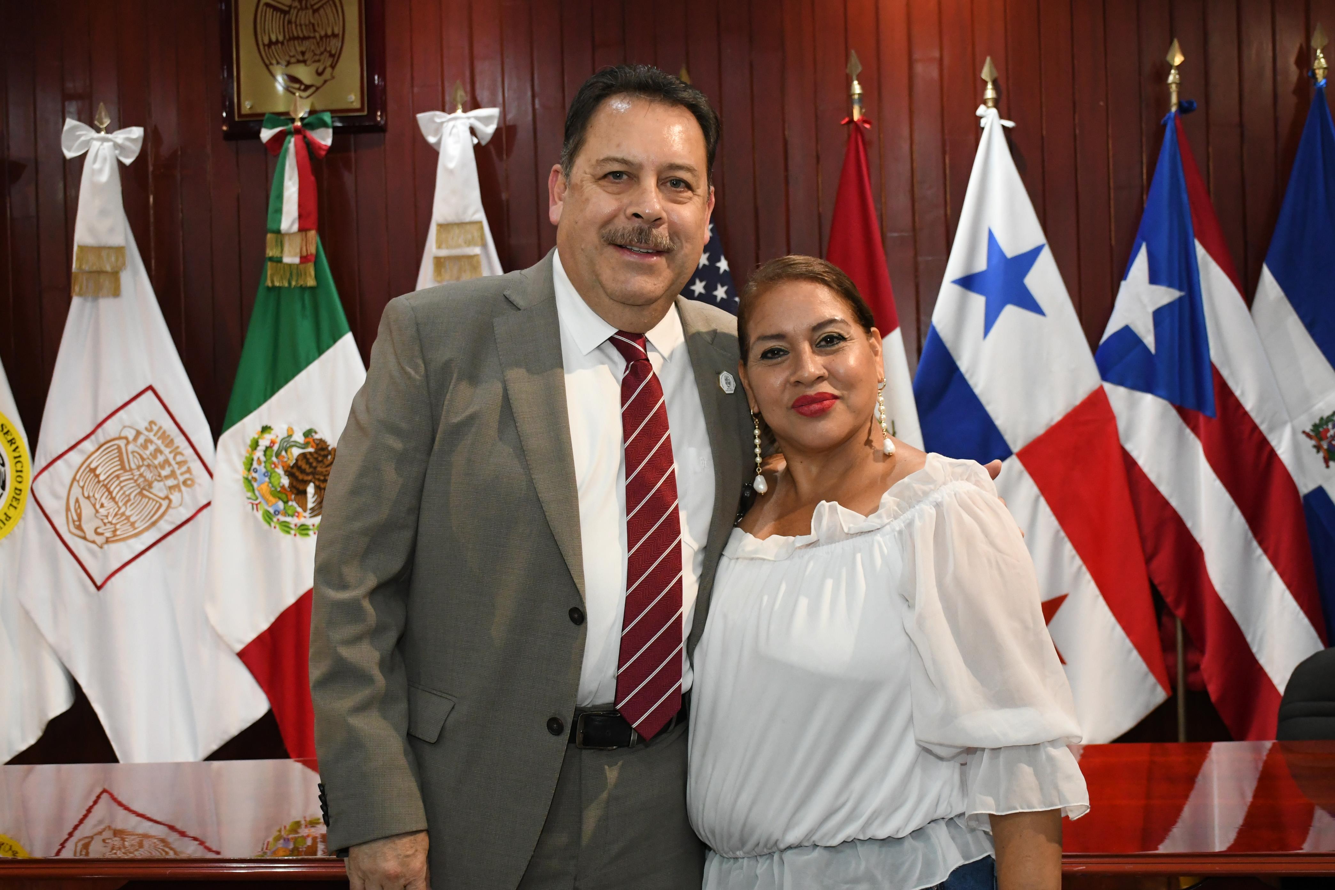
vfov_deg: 28.1
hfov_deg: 41.1
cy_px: 445
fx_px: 1780
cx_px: 668
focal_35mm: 48
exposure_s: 1/100
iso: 3200
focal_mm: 32
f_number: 5.6
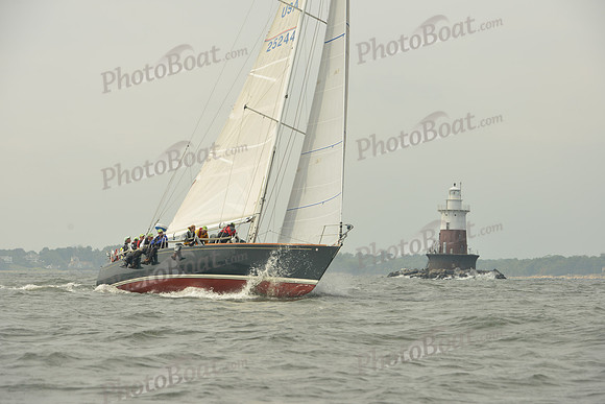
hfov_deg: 16.4
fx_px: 2101
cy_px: 202
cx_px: 302
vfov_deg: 11.0
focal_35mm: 125
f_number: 9
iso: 320
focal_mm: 125
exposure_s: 1/1250
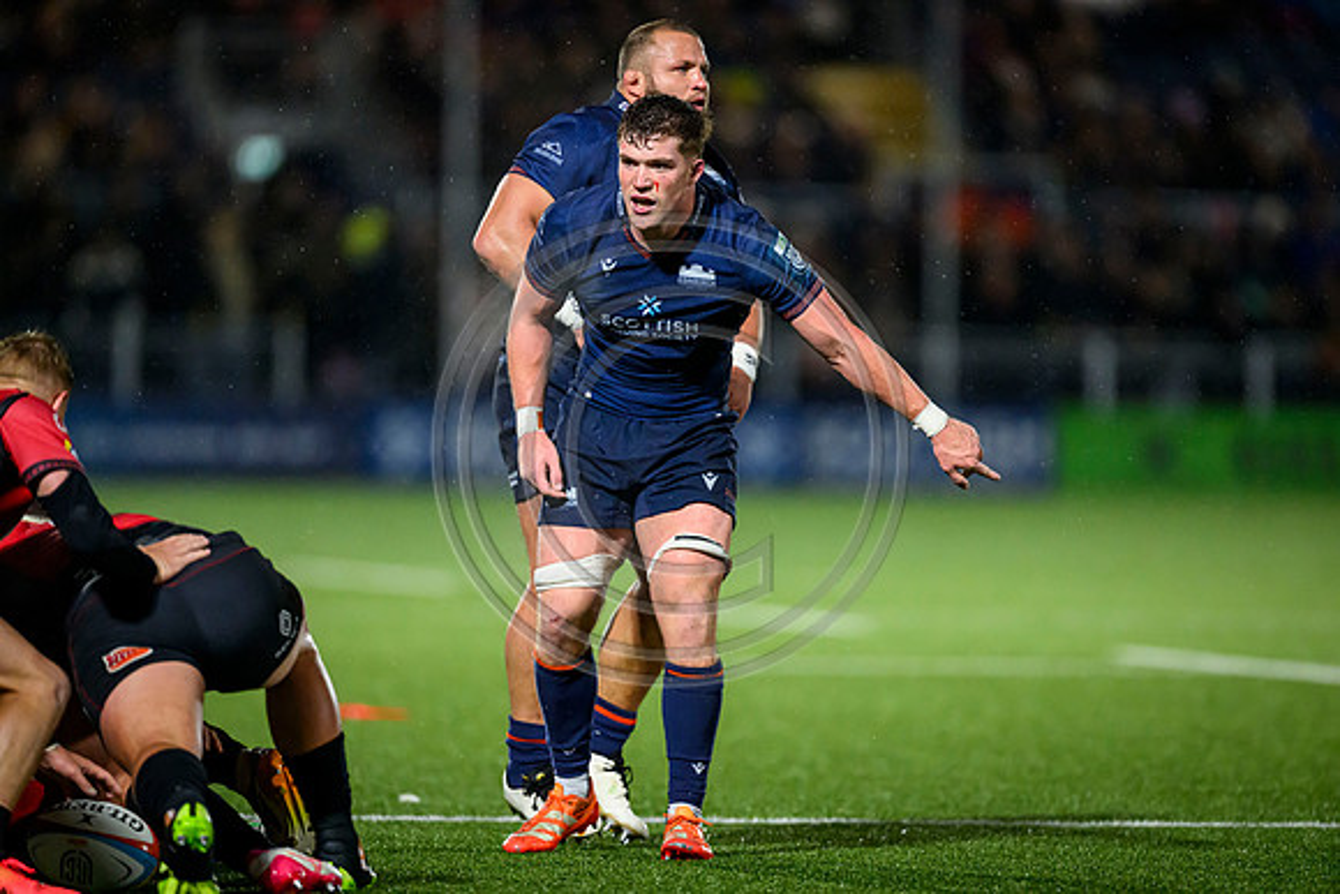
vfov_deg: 3.4
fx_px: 14892
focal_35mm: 400
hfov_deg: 5.2
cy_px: 447
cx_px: 670
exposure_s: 1/2000
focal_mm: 400
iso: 8000
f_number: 3.2
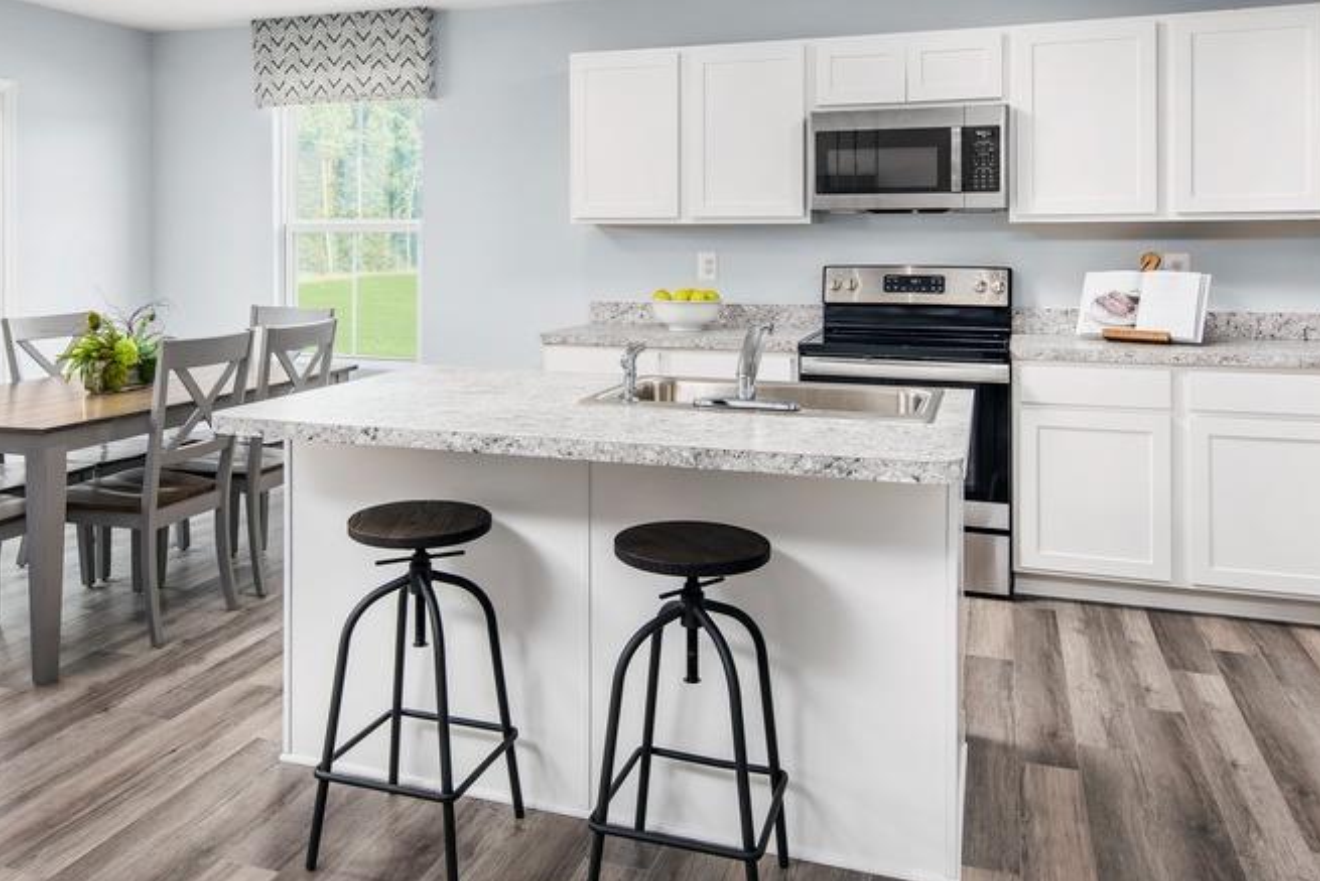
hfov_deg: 63.4
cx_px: 580
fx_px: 1063
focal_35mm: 29
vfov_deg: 45.0
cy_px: 445
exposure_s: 1/250
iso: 200
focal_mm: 19
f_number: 9
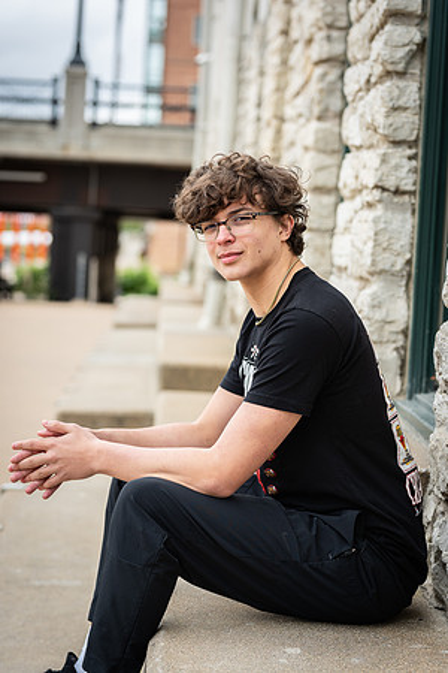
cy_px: 336
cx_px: 224
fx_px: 1587
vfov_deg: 23.9
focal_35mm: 85
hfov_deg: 16.1
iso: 50
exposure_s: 1/125
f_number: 3.5
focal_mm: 85
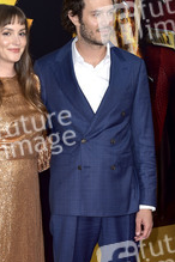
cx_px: 50
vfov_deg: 17.1
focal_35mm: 119
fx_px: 868
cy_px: 199
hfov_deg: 11.5
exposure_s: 1/250
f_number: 6.3
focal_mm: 65
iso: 400
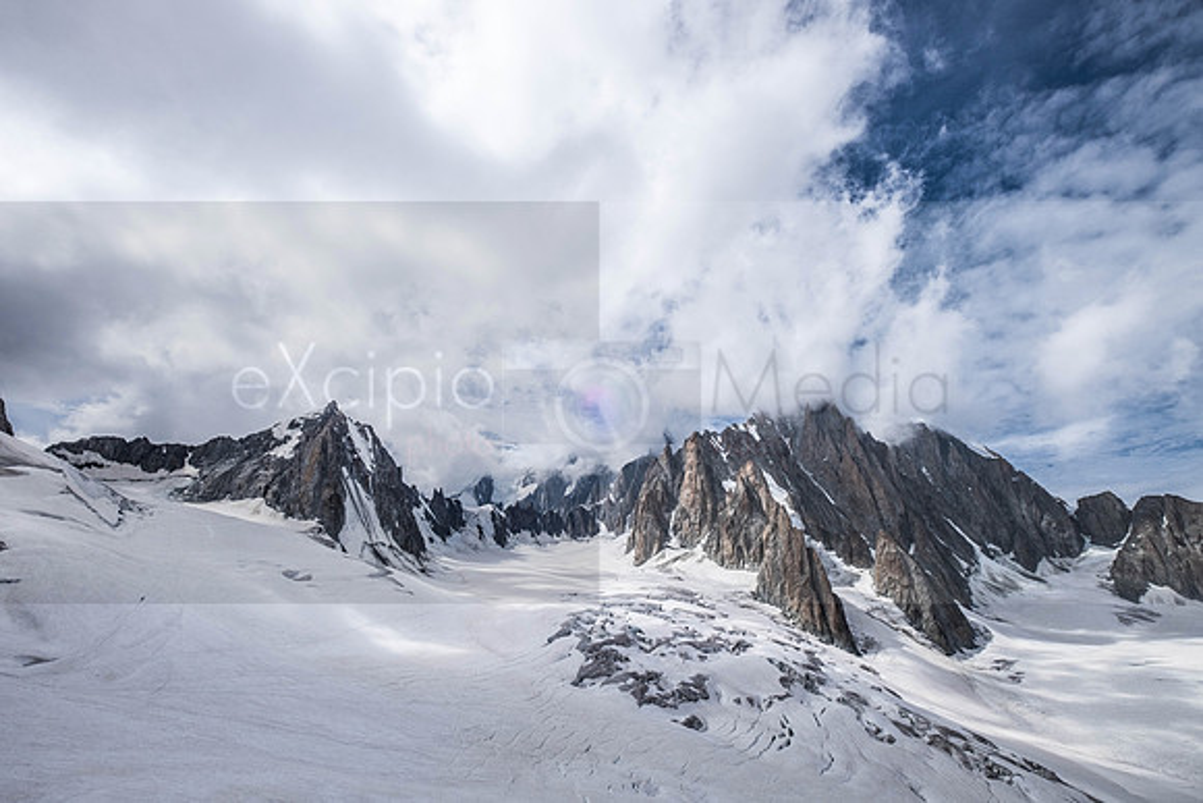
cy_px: 402
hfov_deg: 96.7
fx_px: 535
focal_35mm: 16
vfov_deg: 73.8
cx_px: 602
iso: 200
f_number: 14
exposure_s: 1/350
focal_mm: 10.5
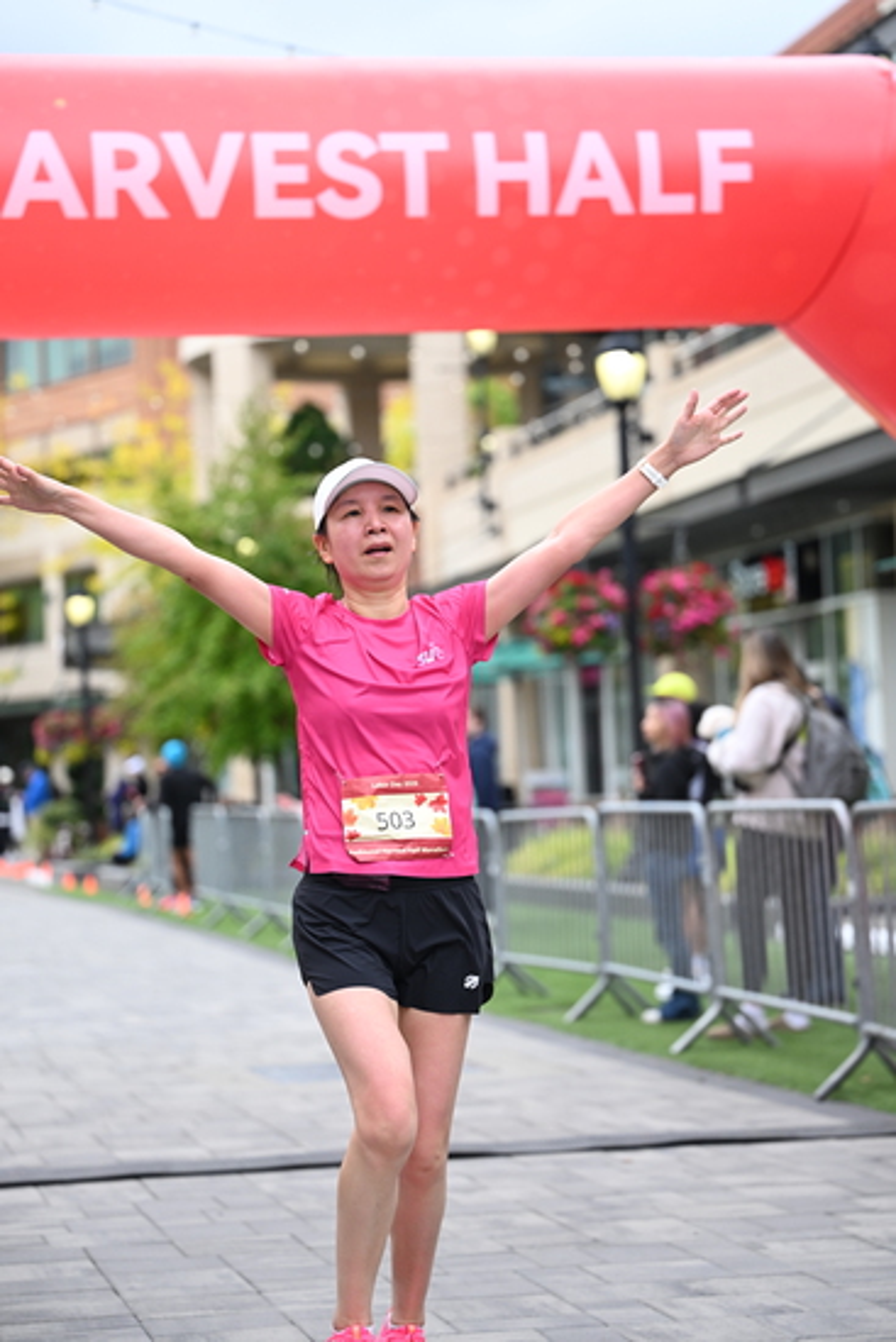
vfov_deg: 23.6
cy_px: 671
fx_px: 3208
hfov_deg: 15.9
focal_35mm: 86
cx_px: 448
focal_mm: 86
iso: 640
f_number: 2.8
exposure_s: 1/2000
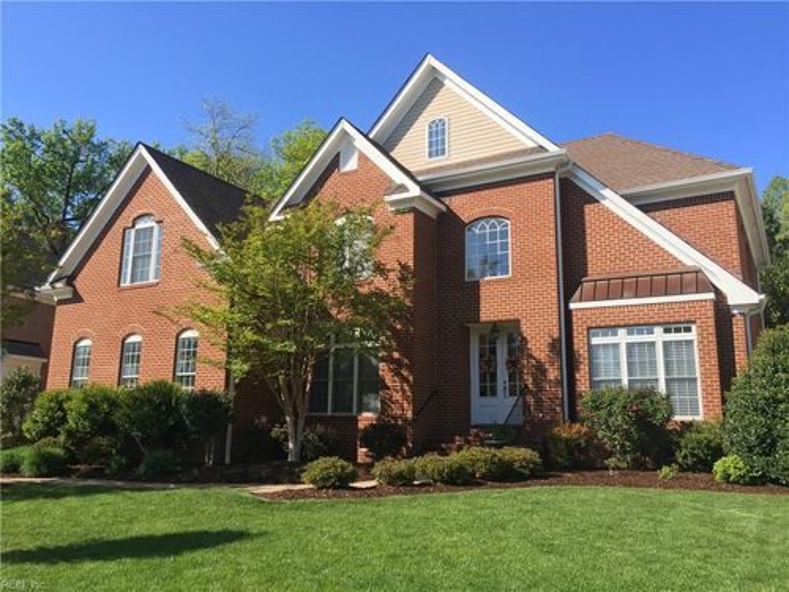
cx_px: 394
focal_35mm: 29
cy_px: 296
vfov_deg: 48.2
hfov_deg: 61.7
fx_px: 661
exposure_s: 1/1163
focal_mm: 4.15
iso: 32
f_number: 2.2
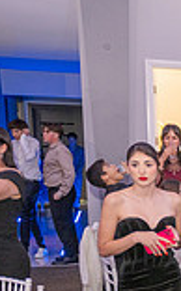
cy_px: 275
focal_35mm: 91
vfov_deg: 22.2
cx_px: 442
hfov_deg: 11.6
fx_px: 721
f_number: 2.8
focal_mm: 24
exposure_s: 1/125
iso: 800
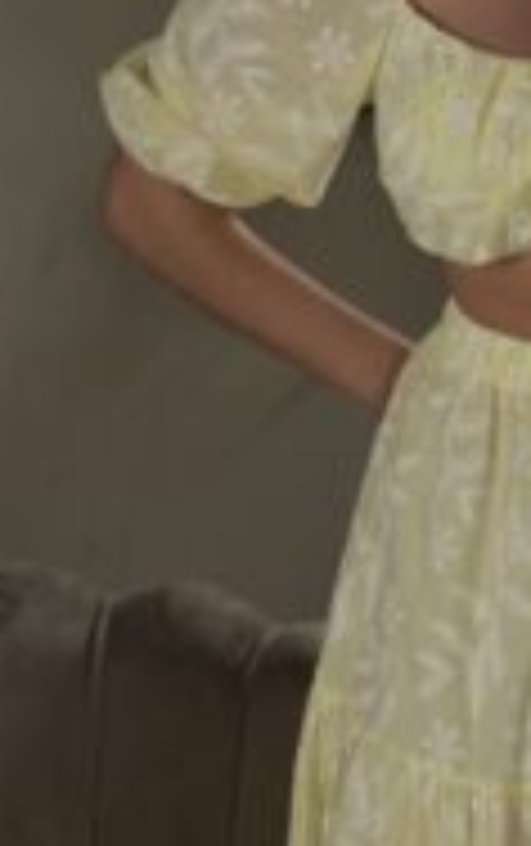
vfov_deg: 18.6
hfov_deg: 12.1
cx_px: 464
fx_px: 2493
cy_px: -45
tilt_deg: -9.4
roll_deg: +0.7
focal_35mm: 108
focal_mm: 6.76
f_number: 1.78
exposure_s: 1/100
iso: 125
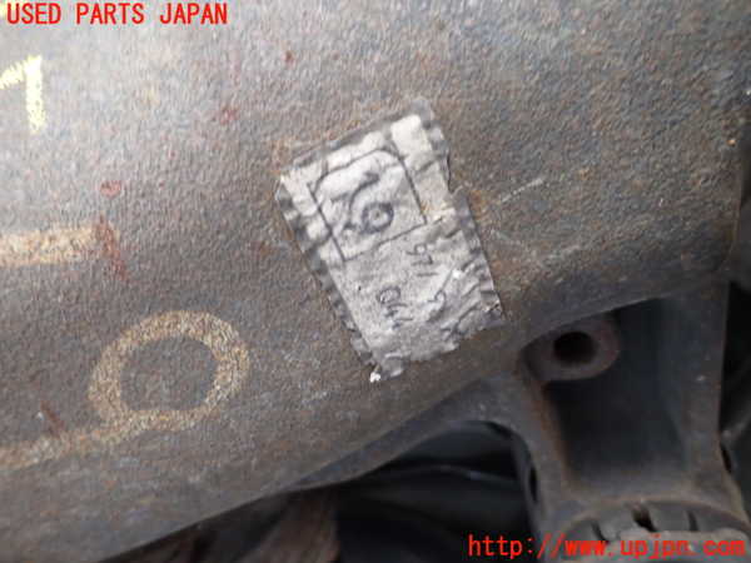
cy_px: 282
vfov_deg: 54.9
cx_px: 376
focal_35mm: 25
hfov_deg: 69.4
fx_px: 542
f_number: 2
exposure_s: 1/50
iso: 200
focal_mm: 4.5
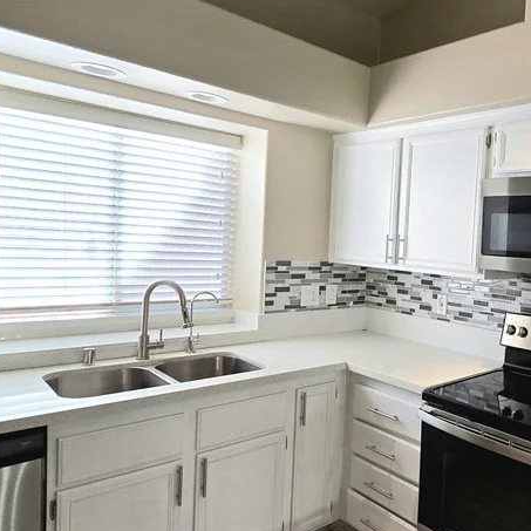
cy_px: 263
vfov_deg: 60.9
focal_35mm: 26
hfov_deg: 55.8
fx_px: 451
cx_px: 437
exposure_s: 1/120
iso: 100
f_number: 2.2
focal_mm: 2.2
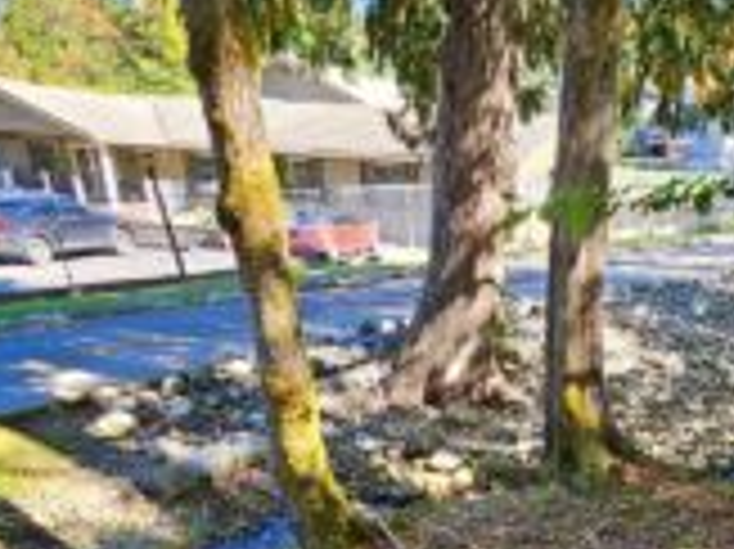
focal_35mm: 32
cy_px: 598
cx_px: 585
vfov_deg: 37.3
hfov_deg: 53.2
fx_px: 678
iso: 50
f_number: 2.2
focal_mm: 2.2
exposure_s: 1/151
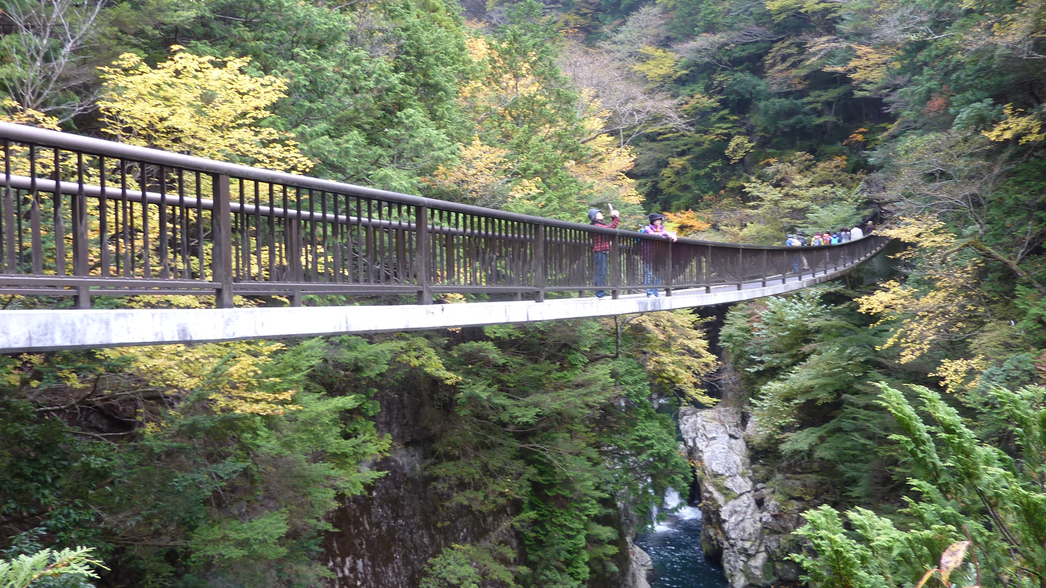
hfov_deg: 67.9
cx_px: 531
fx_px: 777
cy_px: 260
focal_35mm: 28
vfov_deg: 41.4
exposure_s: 1/30
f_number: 3.3
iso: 80
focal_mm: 4.1
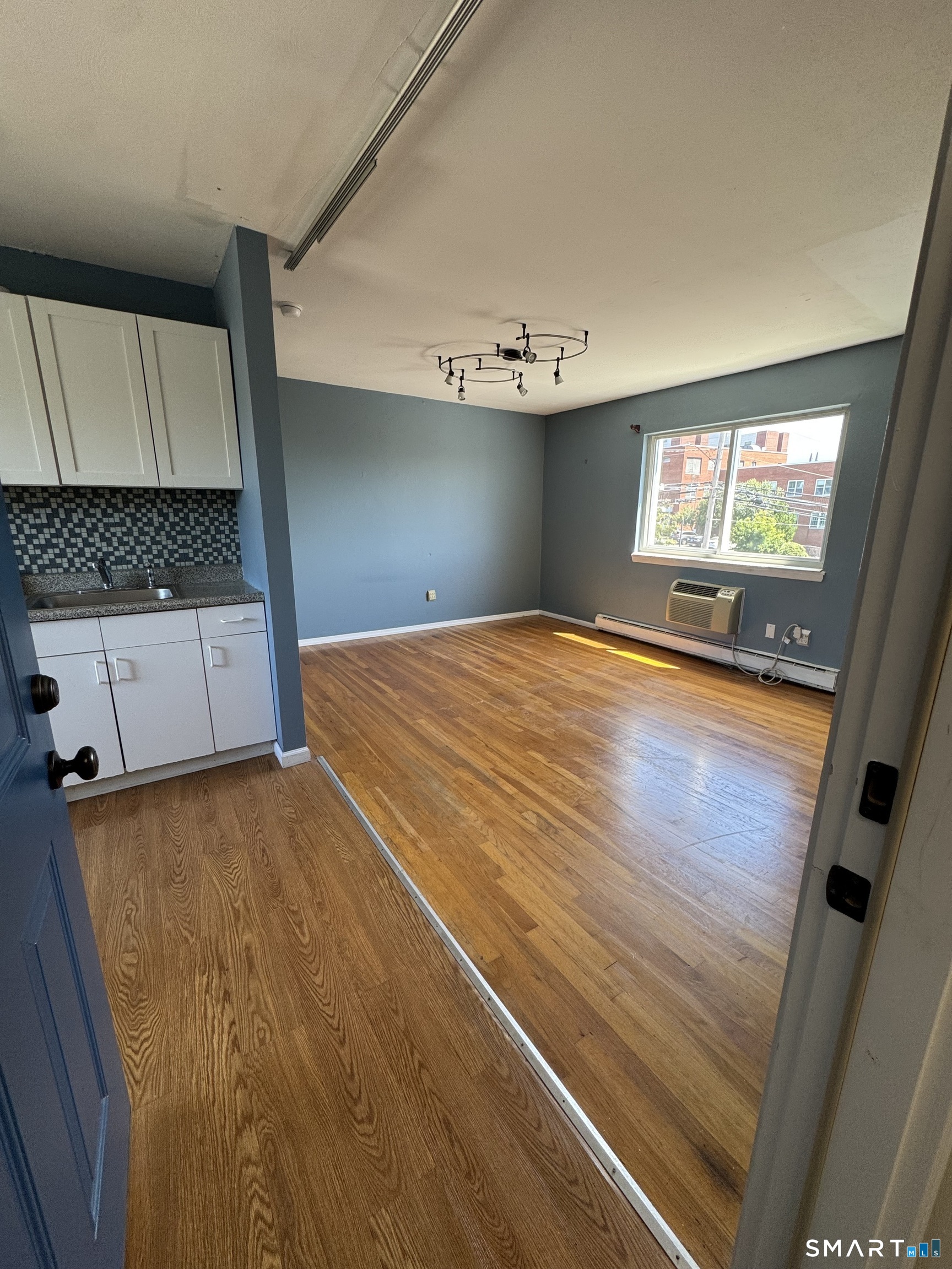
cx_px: 476
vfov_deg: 102.1
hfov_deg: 85.7
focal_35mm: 14
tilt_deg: -13.5
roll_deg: +0.5
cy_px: 634
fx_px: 513
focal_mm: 2.22
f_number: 2.2
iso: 125
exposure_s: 1/120
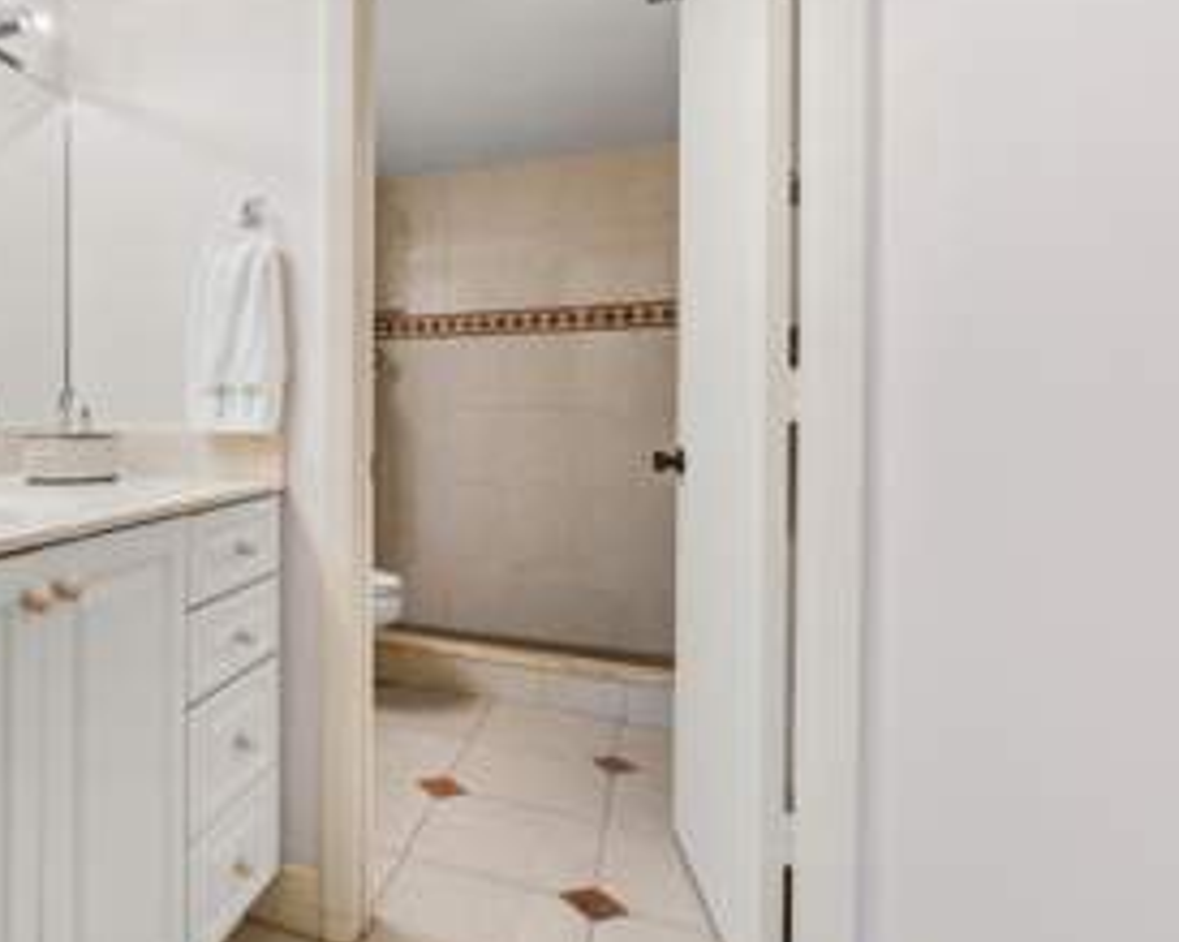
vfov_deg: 60.4
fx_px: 802
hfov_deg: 63.9
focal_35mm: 23
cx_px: 181
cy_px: 383
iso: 320
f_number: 9
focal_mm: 14
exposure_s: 1/3
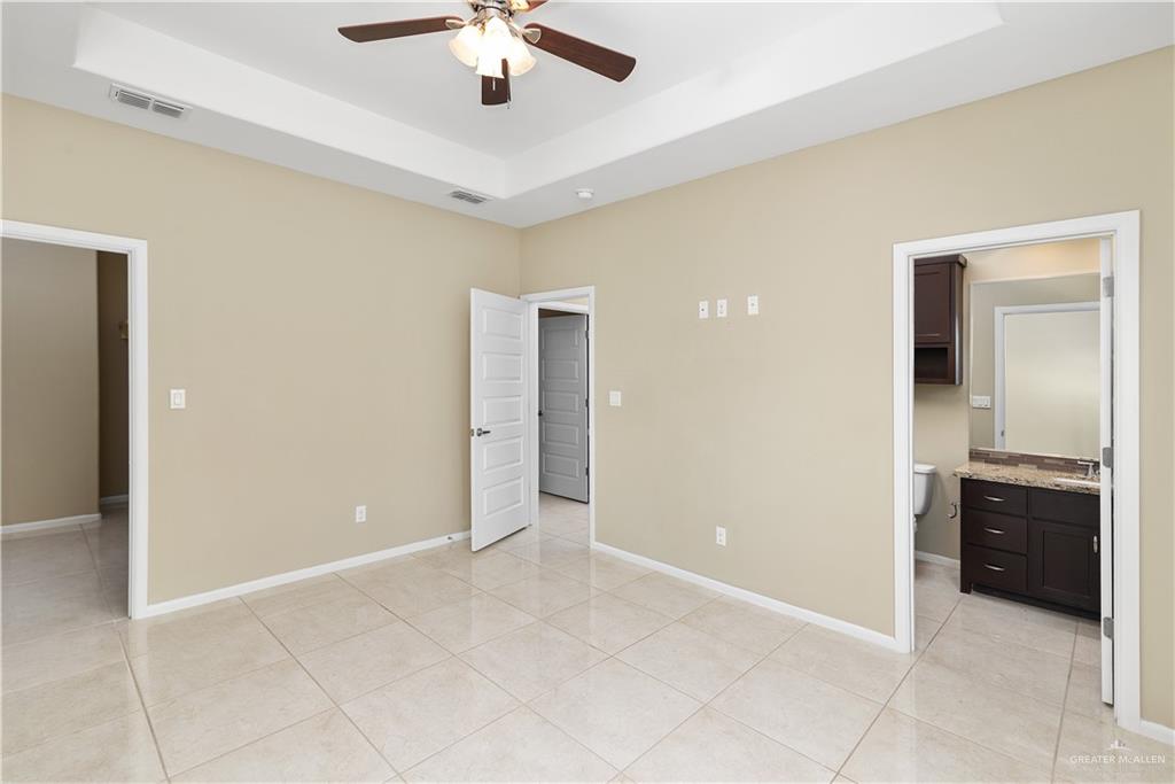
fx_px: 522
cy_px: 392
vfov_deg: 73.8
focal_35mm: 16
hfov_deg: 96.7
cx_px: 588
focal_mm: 16
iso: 320
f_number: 8
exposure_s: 1/6
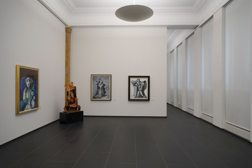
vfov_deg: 53.1
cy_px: 84
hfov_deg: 73.7
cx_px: 126
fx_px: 168
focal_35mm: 24
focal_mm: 24
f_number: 9
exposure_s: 1/80
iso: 3200
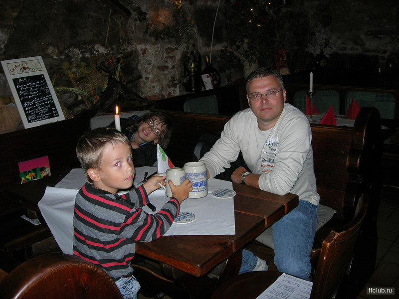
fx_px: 438
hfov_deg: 49.0
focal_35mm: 38
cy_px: 150
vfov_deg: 37.7
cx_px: 200
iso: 64
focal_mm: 7.8
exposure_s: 1/60.1
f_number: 2.8
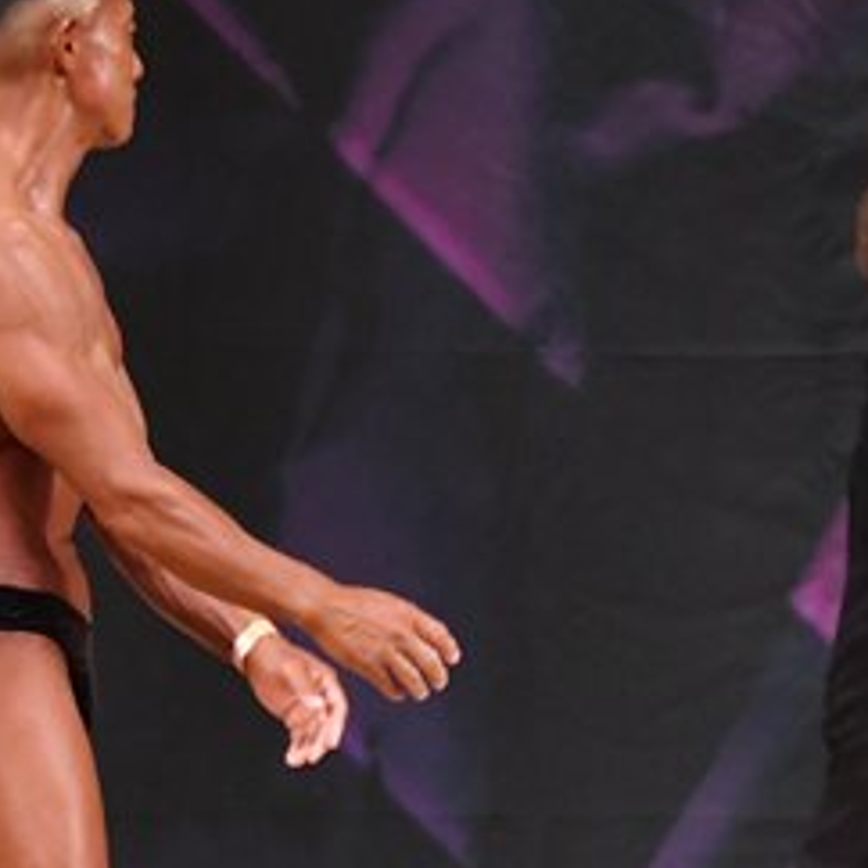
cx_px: 231
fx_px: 20851
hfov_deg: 2.4
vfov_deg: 2.4
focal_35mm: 735
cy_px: 646
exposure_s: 1/400
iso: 5600
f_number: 5.6
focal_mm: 180
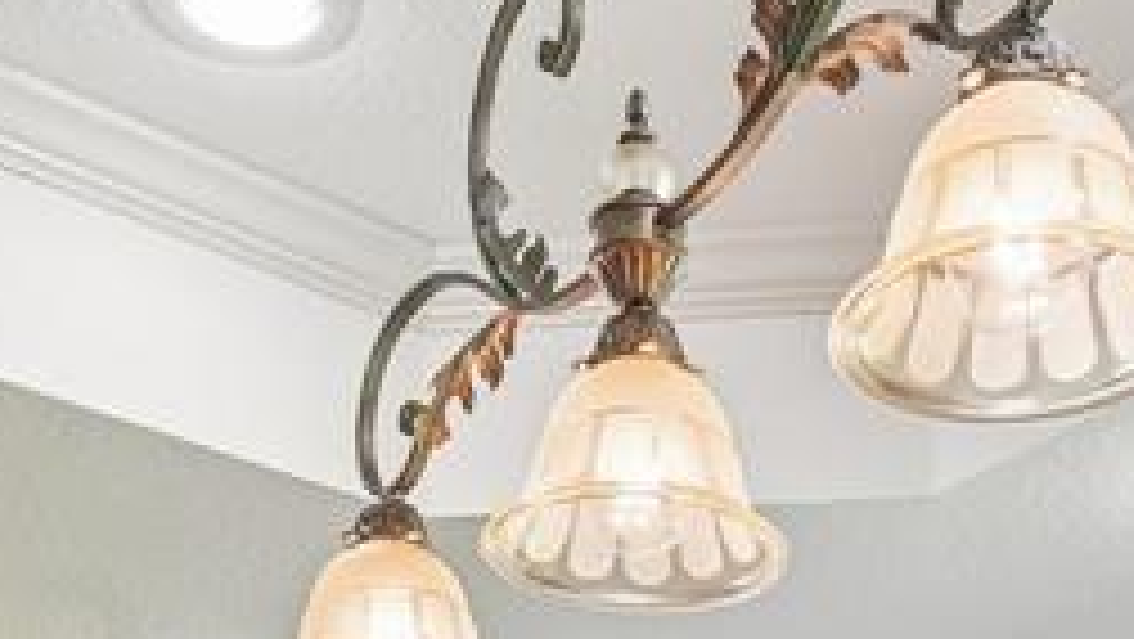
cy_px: 1431
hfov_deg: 30.0
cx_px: 688
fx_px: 2109
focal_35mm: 70
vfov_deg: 13.6
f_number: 8
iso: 400
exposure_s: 1/40
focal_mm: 16.5
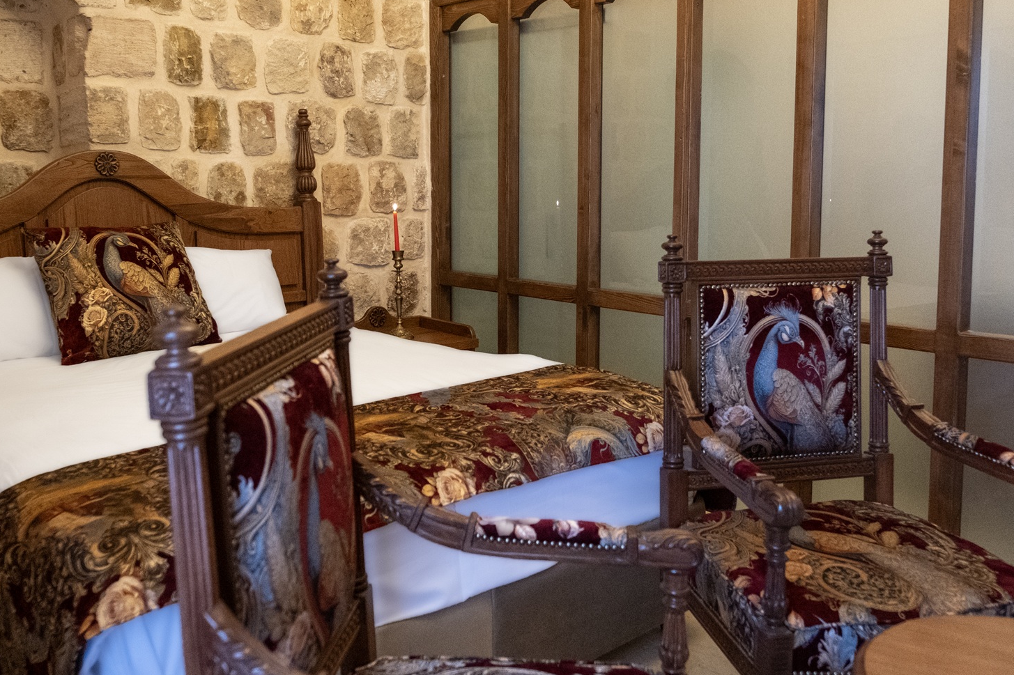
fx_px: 929
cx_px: 500
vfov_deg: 39.7
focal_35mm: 33
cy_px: 266
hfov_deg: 57.2
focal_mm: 16
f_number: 2.8
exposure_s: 1/250
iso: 5000
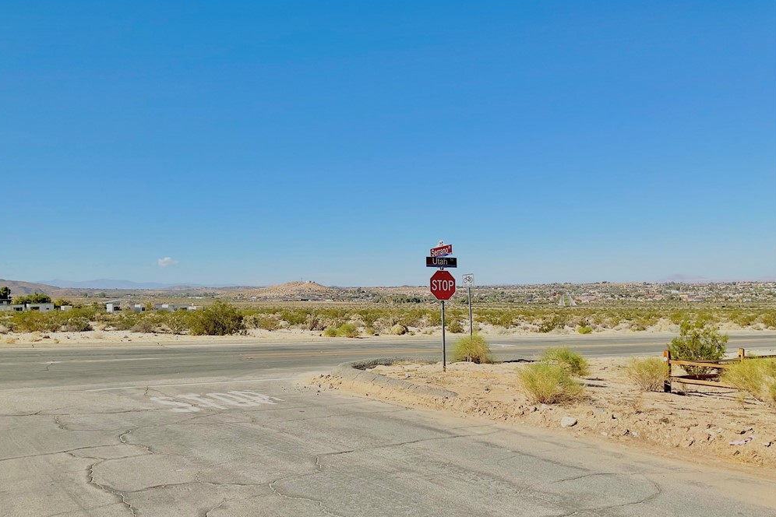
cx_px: 380
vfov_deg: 42.2
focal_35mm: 31
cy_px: 293
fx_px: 668
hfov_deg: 60.3
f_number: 1.8
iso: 16
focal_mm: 3
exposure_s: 1/3534
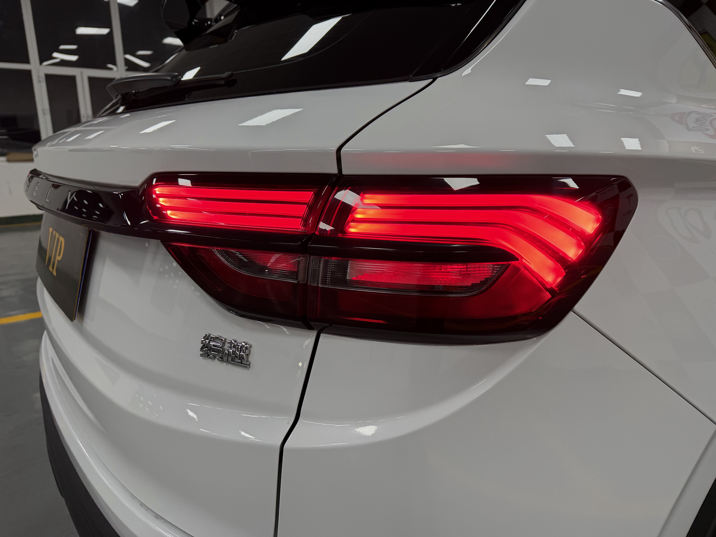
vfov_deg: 56.8
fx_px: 496
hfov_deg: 71.6
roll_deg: +2.5
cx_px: 358
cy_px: 268
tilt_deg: -11.8
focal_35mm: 24
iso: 80
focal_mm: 6.76
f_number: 1.78
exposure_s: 1/100
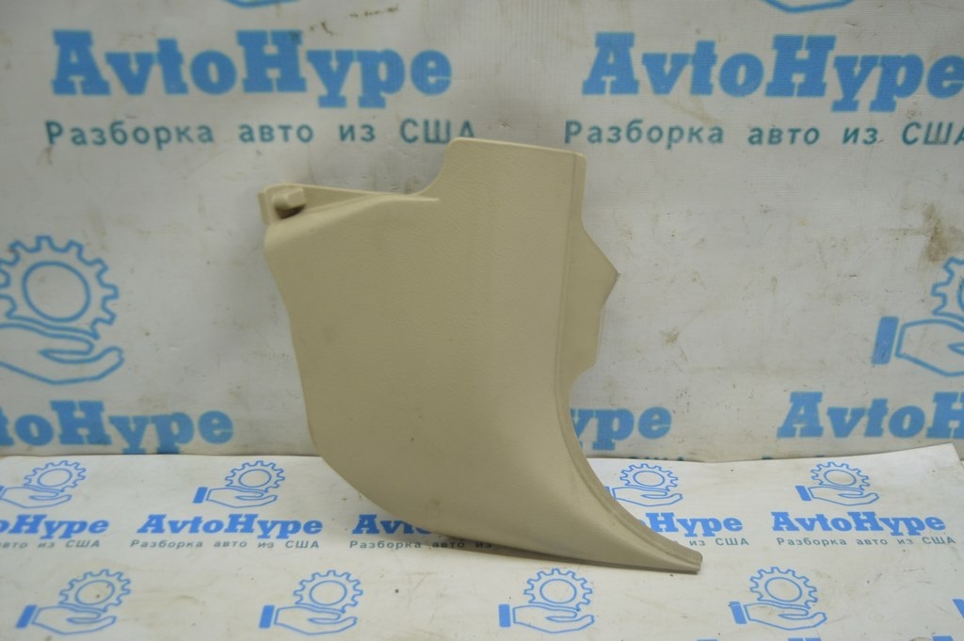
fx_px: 1003
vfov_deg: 35.4
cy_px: 320
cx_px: 482
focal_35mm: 38
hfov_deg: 51.3
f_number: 4
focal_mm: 25
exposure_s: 1/50
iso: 400
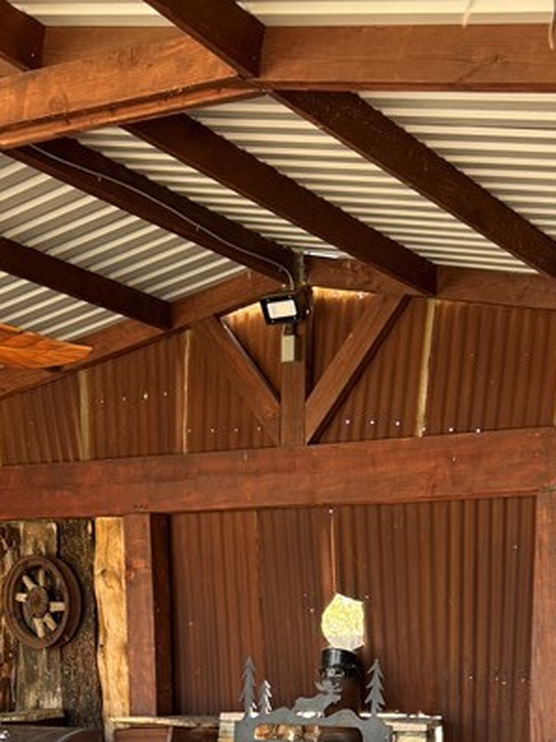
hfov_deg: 23.6
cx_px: 358
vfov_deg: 28.2
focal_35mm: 62
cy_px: 830
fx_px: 1328
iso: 125
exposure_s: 1/121
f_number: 1.78
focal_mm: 6.76
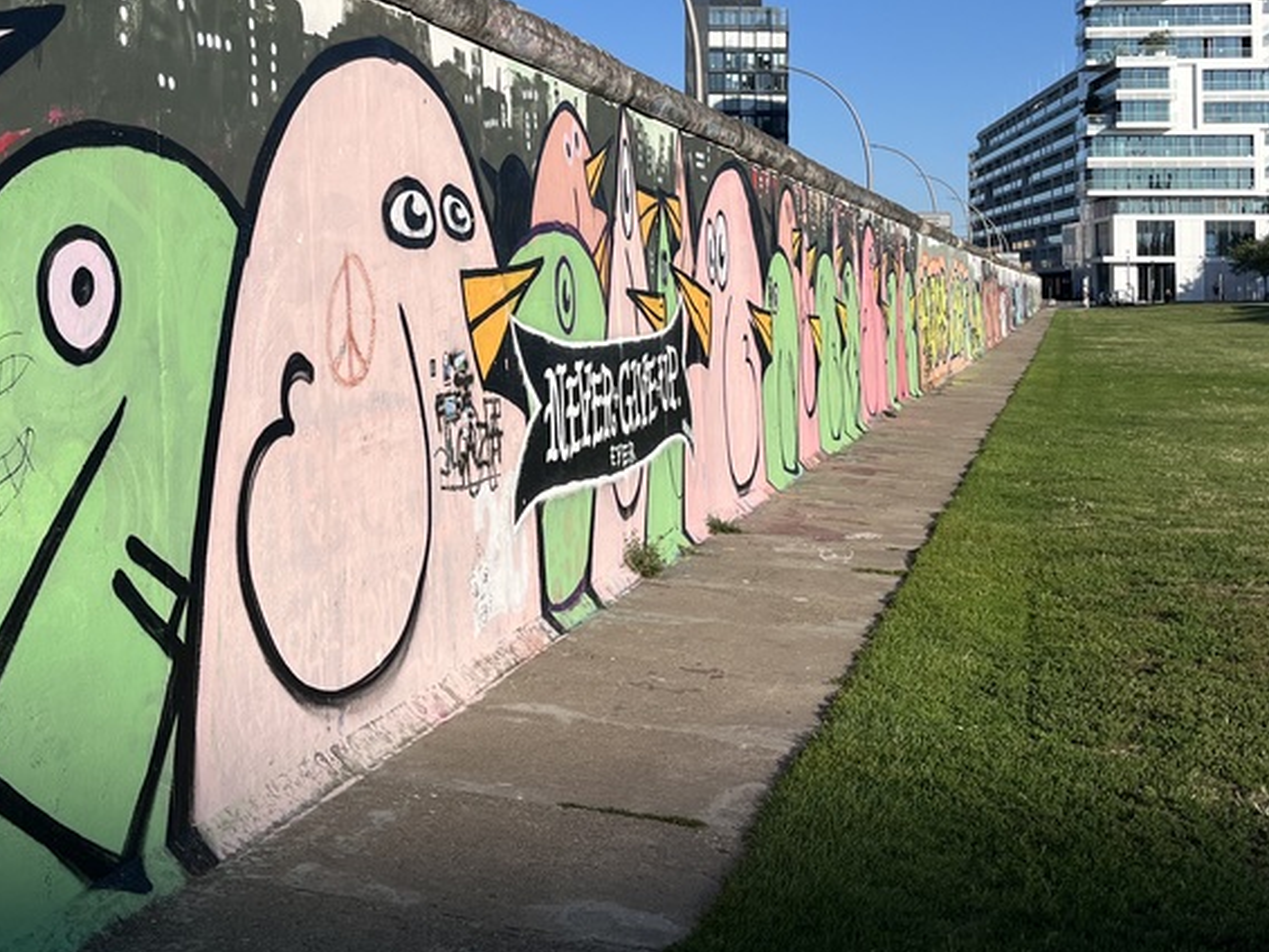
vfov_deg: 30.8
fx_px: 1687
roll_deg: -0.4
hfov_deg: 41.0
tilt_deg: +3.2
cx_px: 492
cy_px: 191
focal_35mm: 46
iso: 50
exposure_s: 1/5076
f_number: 1.6
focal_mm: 5.1
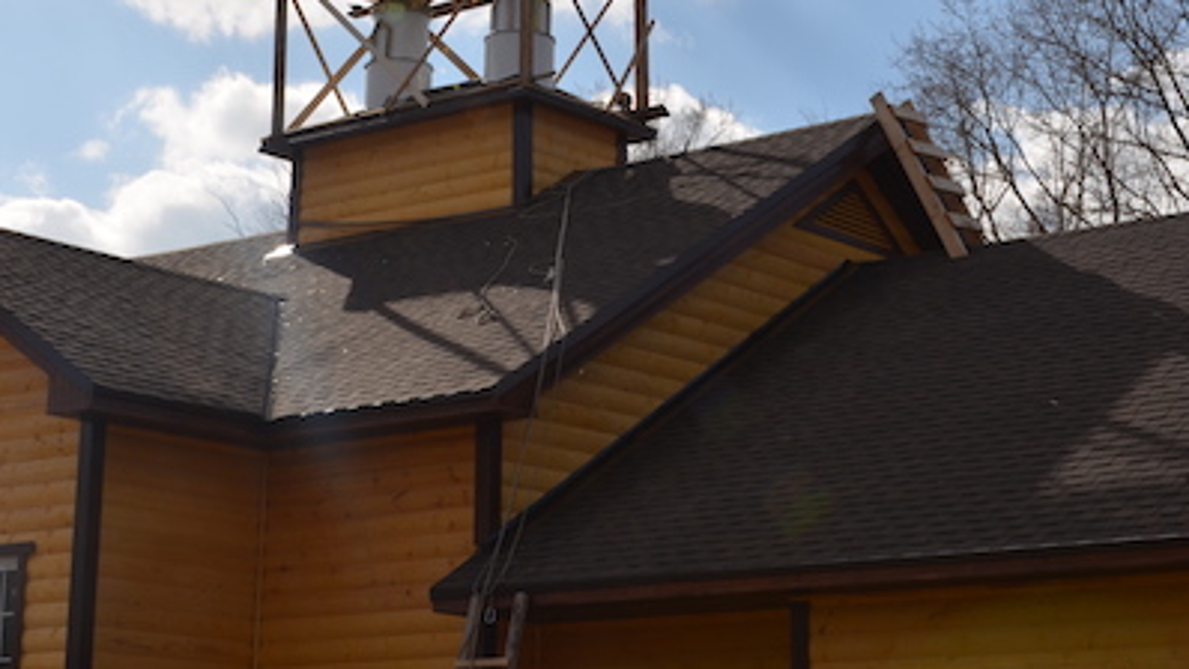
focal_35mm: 83
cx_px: 520
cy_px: 151
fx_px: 2610
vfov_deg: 14.5
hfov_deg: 25.6
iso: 100
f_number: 14
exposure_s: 1/200
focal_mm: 35
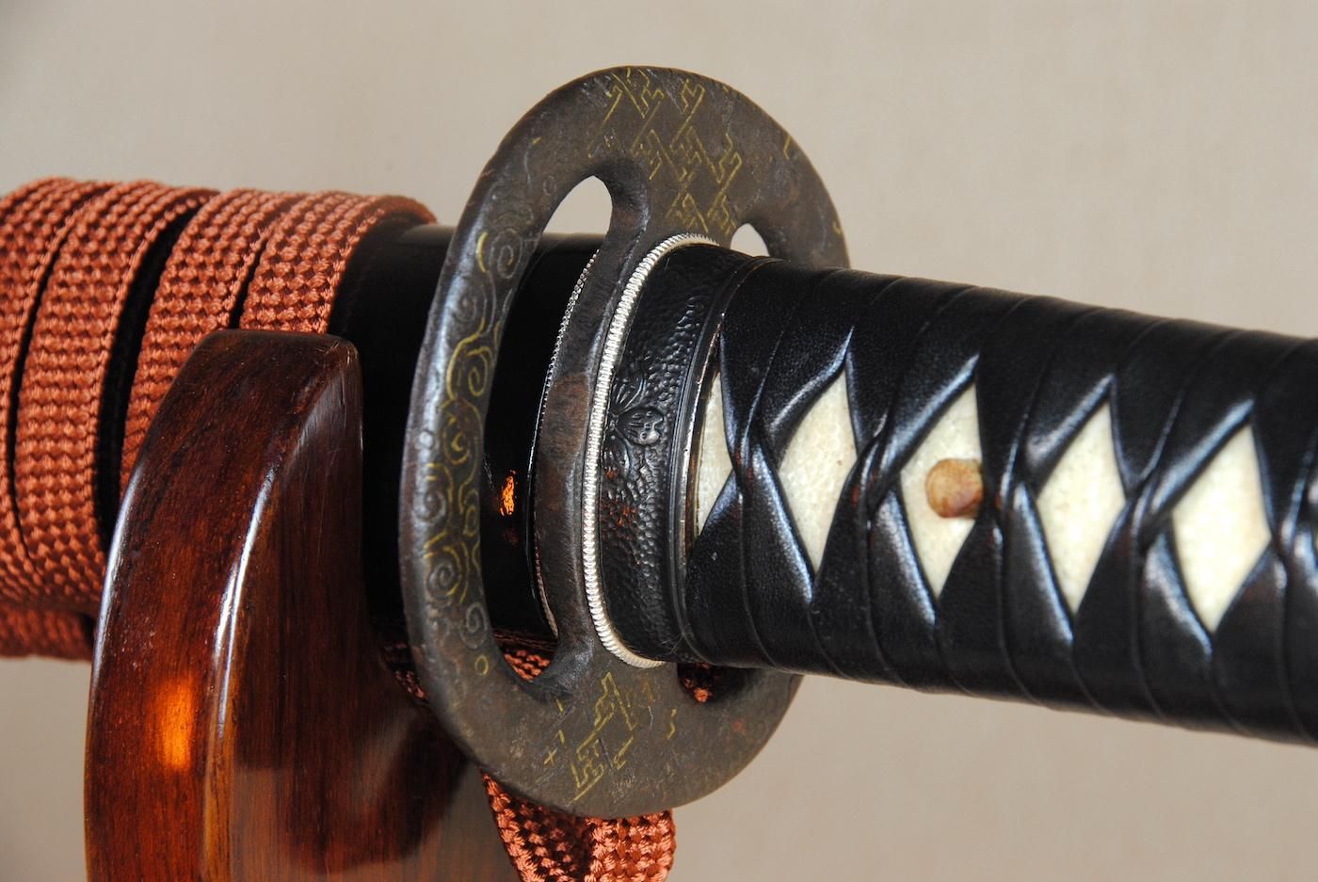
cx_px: 659
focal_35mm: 168
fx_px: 6158
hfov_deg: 12.2
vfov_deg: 8.2
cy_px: 441
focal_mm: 112
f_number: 11
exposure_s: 1/2
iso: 400
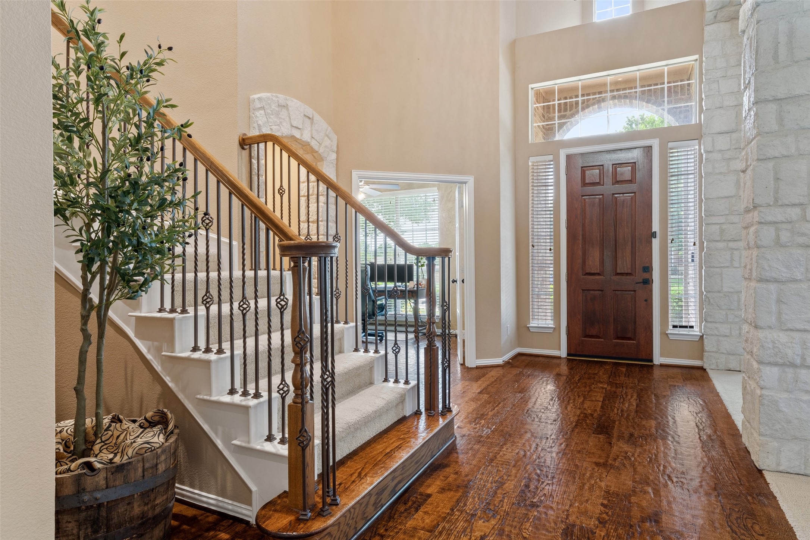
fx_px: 472
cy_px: 270
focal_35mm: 21
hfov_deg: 81.2
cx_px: 405
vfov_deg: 59.5
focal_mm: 21
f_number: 10
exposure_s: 1
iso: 400
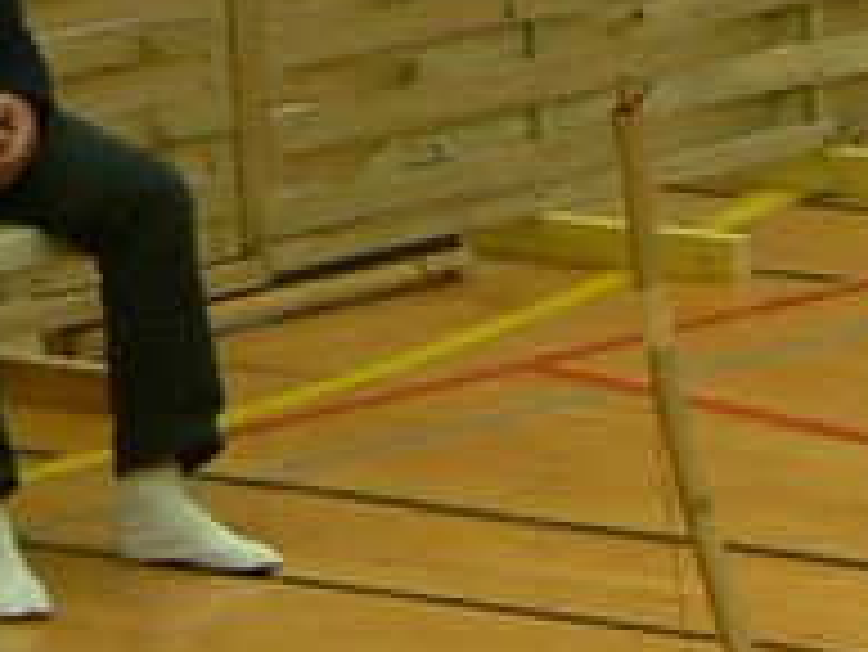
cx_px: 2478
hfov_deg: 3.0
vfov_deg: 2.2
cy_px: 1358
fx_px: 16560
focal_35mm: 660
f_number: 3.2
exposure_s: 1/30
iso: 150
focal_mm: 17.7
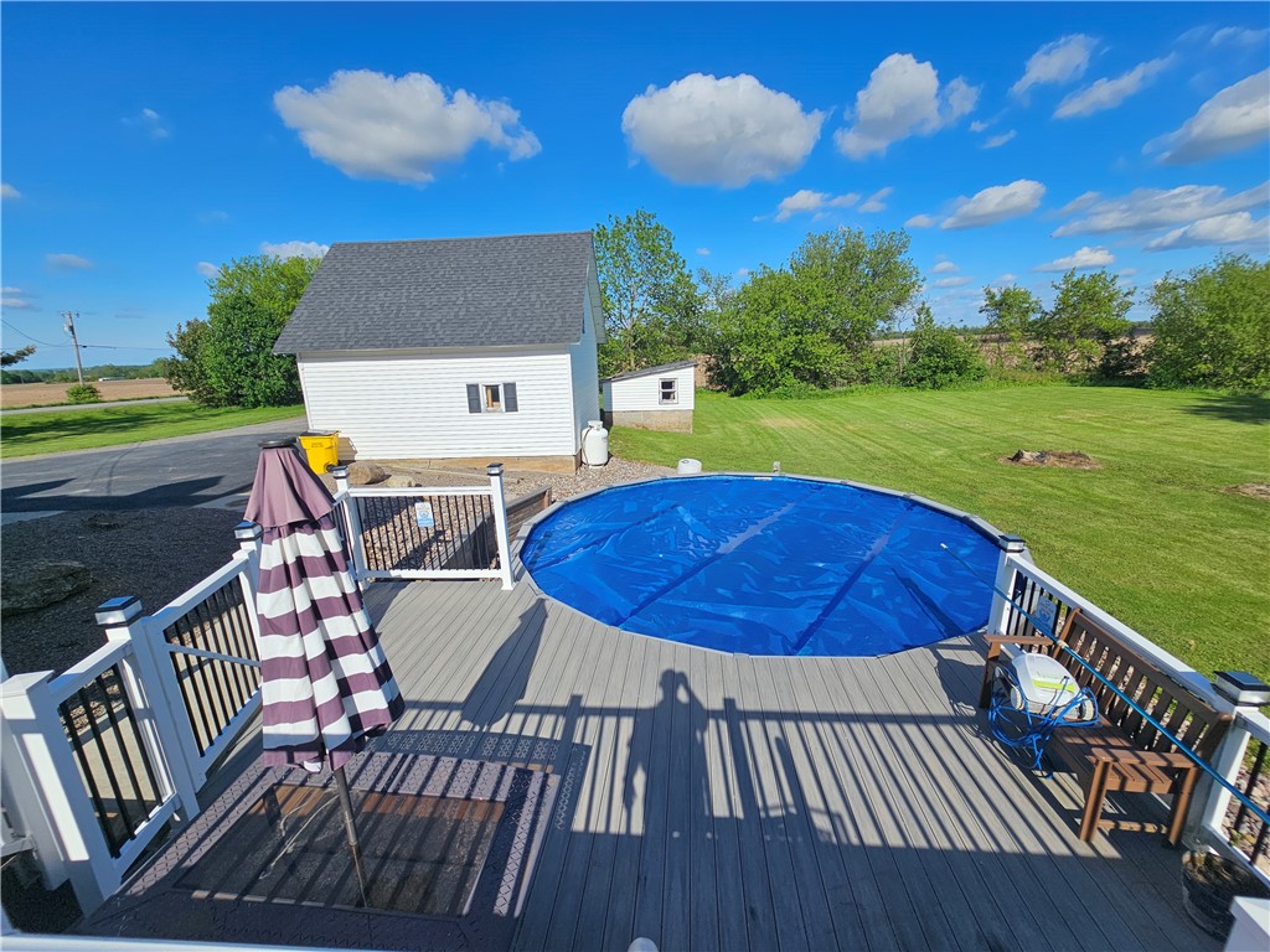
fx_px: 477
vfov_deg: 89.9
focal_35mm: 13
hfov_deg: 106.2
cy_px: 476
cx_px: 635
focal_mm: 2.2
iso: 50
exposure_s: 1/3788
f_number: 2.2
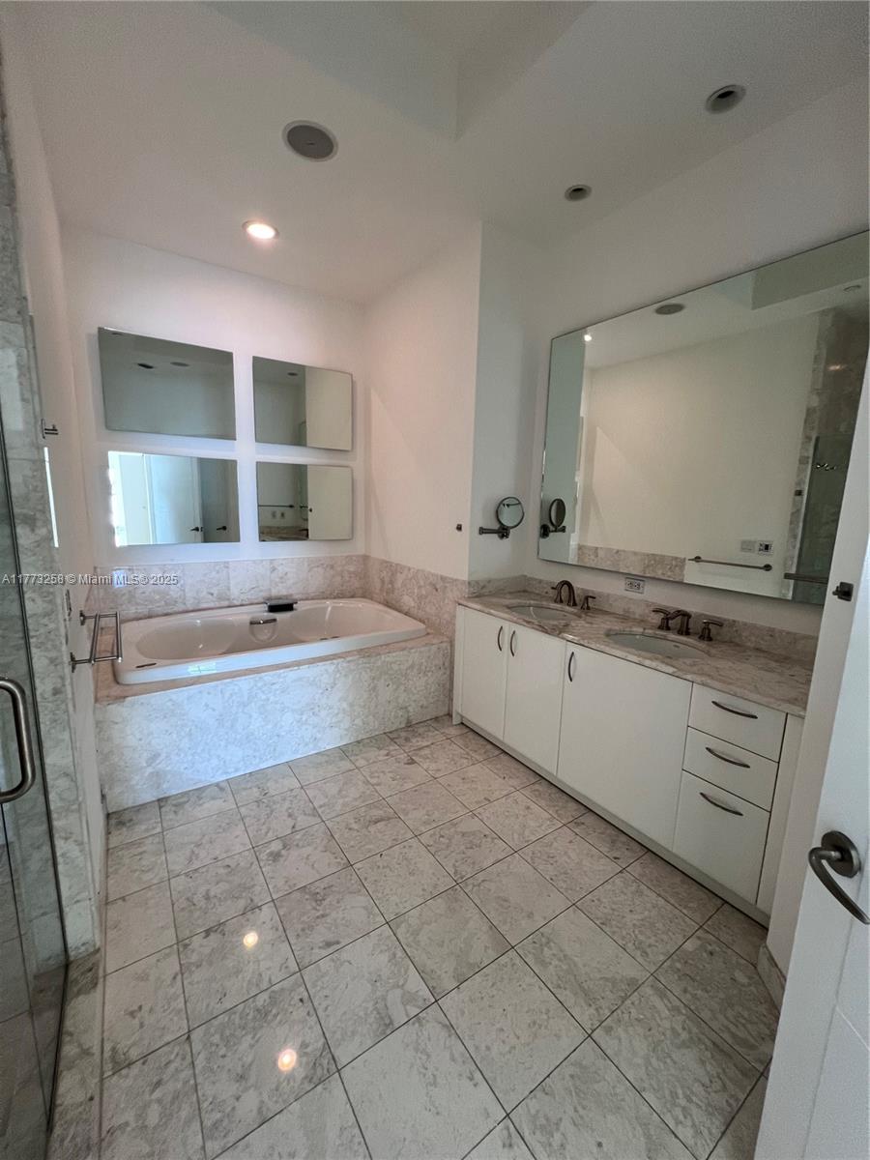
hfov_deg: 89.9
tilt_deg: -9.6
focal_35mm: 13
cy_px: 580
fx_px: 436
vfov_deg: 106.2
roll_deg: -1.5
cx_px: 435
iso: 200
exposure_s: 1/120
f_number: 1.8
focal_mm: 1.57
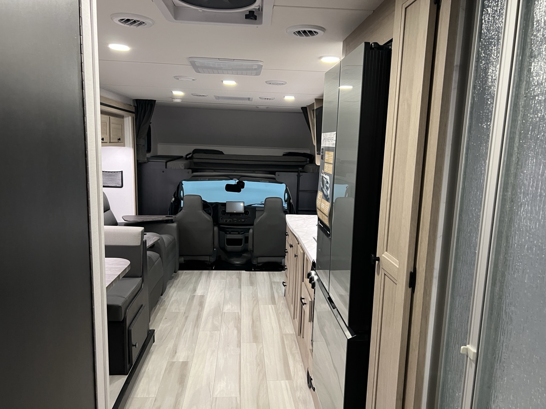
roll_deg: -3.1
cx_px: 273
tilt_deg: -8.8
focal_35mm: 26
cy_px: 204
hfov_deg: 67.3
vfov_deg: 53.1
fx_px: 410
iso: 320
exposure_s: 1/53
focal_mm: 5.7
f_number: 1.5
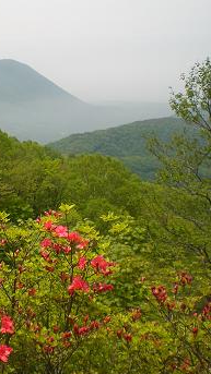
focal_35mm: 56
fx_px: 557
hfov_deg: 21.1
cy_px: 189
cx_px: 27
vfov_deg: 37.2
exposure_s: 1/640
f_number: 4.4
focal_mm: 6.3
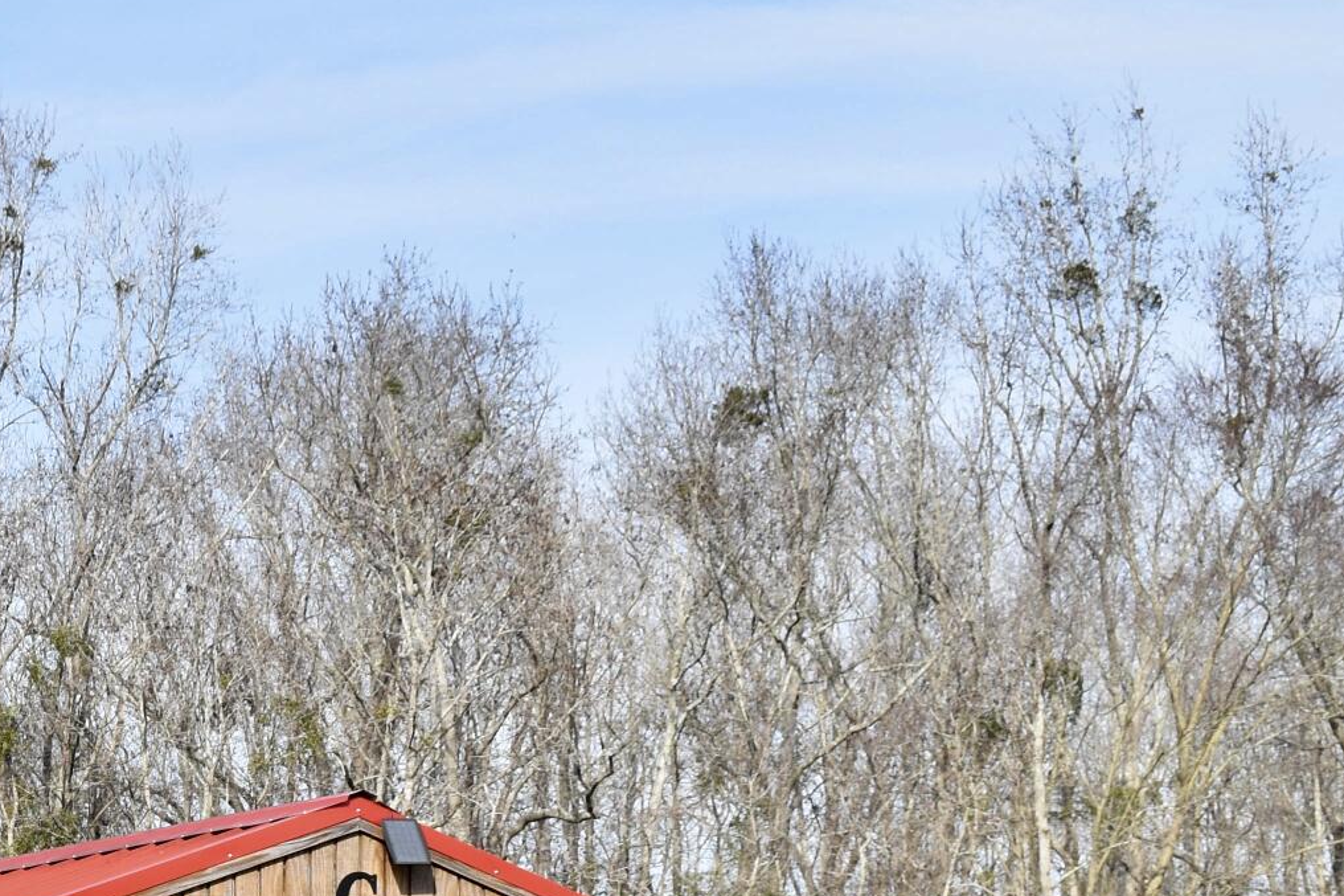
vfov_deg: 10.7
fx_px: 4628
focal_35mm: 124
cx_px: -187
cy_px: 1241
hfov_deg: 16.0
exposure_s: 1/320
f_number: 9
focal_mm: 28
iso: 200
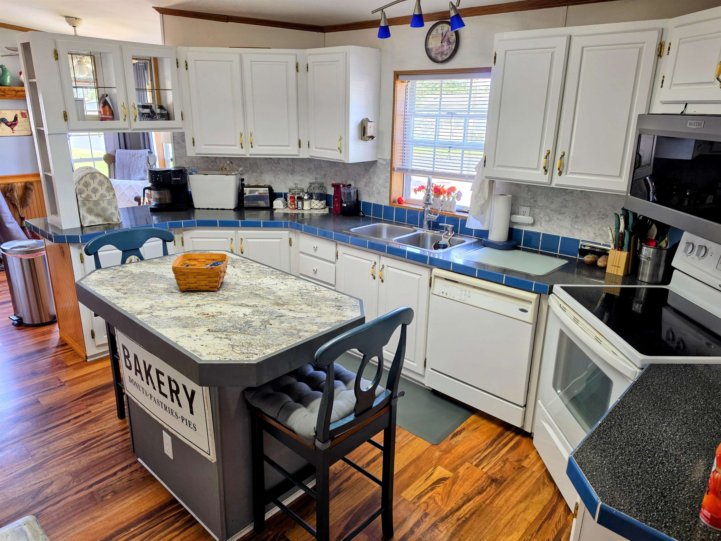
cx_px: 360
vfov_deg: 58.9
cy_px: 270
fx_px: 479
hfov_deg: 73.9
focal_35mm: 23
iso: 50
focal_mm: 6.5
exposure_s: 1/120
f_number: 1.4
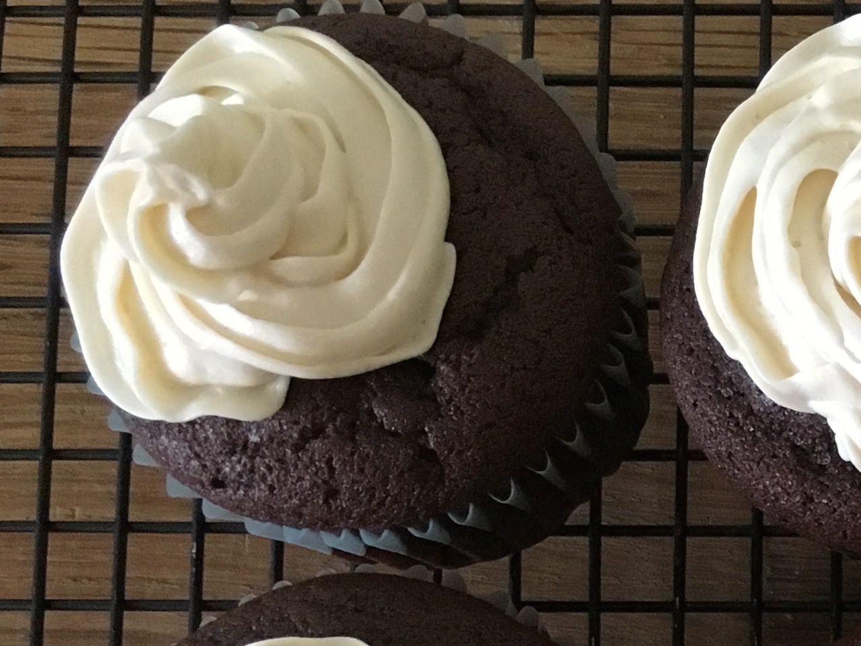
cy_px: 842
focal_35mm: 91
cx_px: 1277
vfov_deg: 15.5
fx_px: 2264
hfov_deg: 19.0
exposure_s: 1/30
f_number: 2.2
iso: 200
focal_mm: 4.15
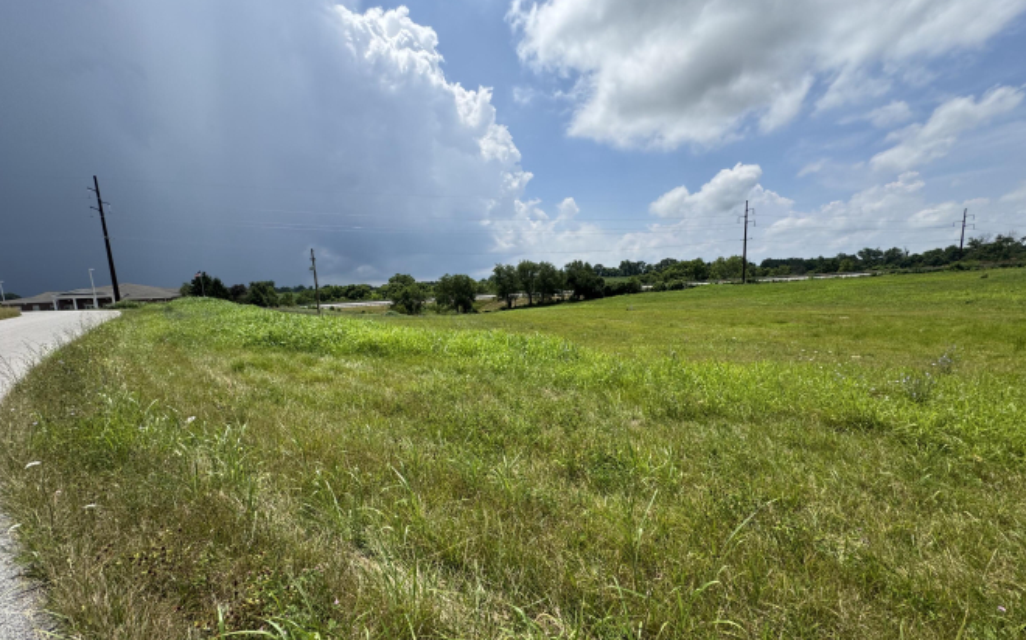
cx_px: 511
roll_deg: +1.9
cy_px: 351
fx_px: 419
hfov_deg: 101.5
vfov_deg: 74.6
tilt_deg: -9.0
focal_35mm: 15
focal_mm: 2.22
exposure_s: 1/2415
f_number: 2.2
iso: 40
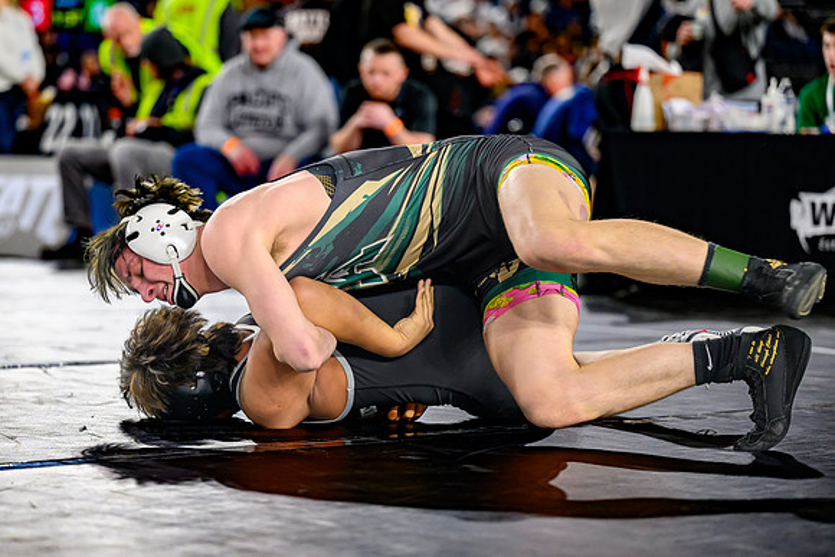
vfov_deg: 10.9
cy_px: 297
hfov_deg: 16.2
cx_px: 349
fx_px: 2931
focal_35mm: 126
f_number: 2.8
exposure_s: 1/800
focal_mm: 105
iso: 1800
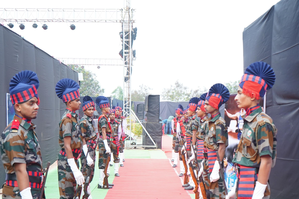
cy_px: 153
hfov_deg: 33.9
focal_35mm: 59
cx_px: 147
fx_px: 490
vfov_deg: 22.7
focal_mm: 37
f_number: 6.3
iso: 800
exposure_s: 1/160
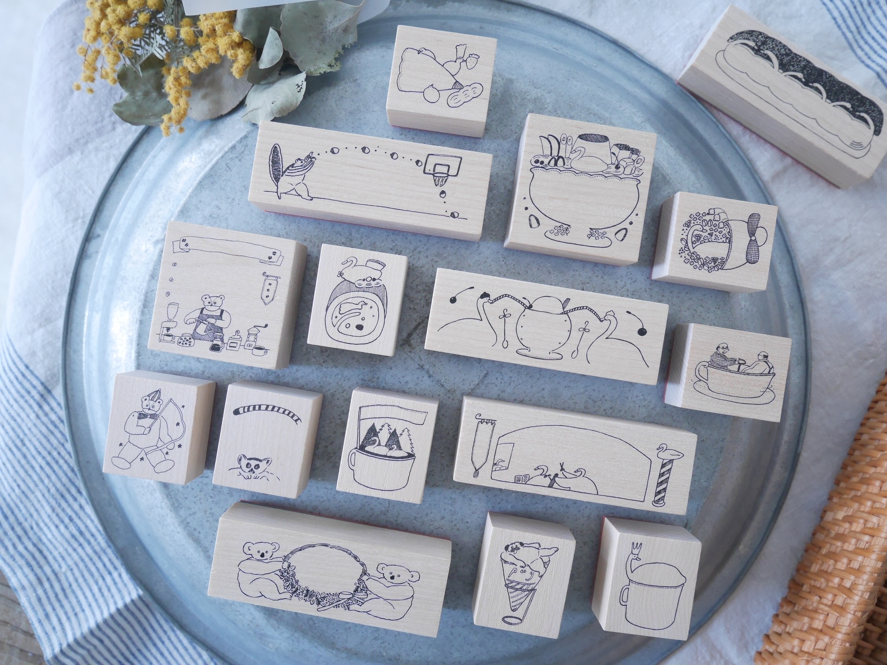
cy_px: 332
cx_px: 444
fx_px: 820
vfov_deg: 44.2
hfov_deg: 56.8
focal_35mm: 32
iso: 800
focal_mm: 16
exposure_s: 1/60
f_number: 3.9
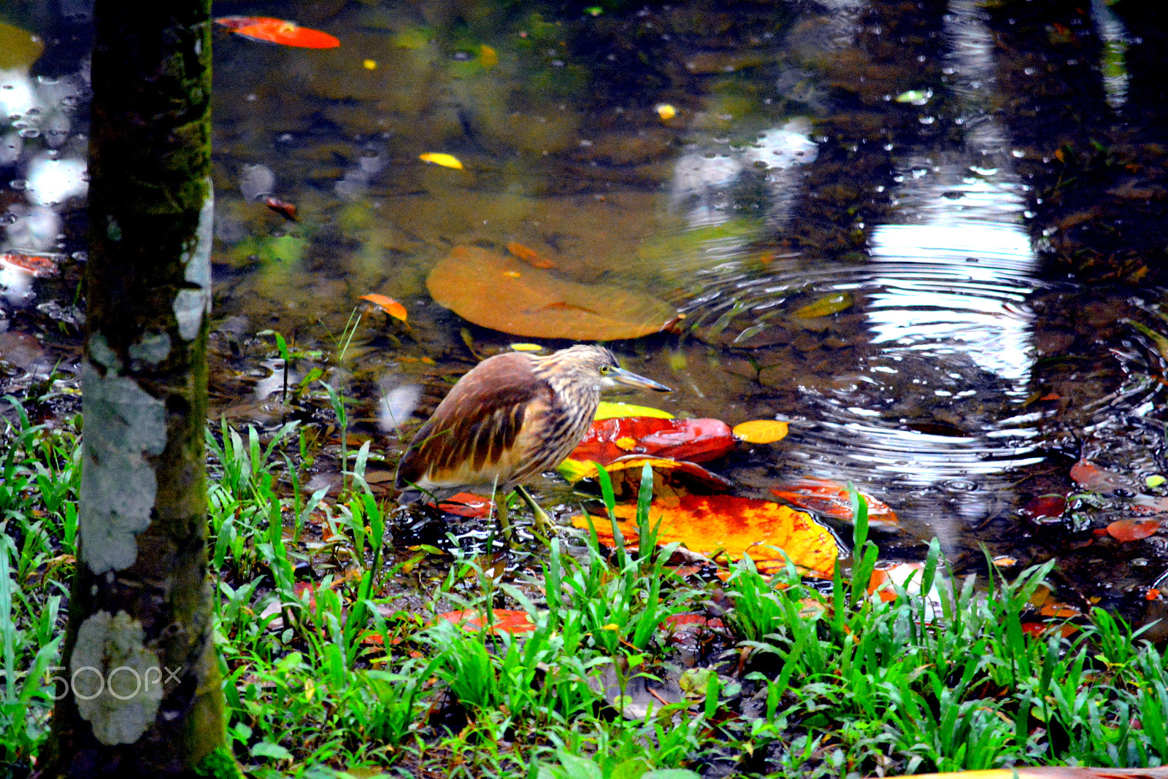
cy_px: 390
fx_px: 14604
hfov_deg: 4.6
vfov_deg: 3.1
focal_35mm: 450
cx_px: 584
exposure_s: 1/125
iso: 3200
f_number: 5.6
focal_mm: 300
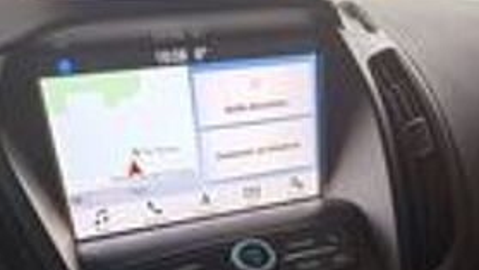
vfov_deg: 26.9
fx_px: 508
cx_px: 261
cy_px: 309
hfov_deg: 50.4
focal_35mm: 40
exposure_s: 1/50
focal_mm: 5.31
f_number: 1.7
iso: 1016
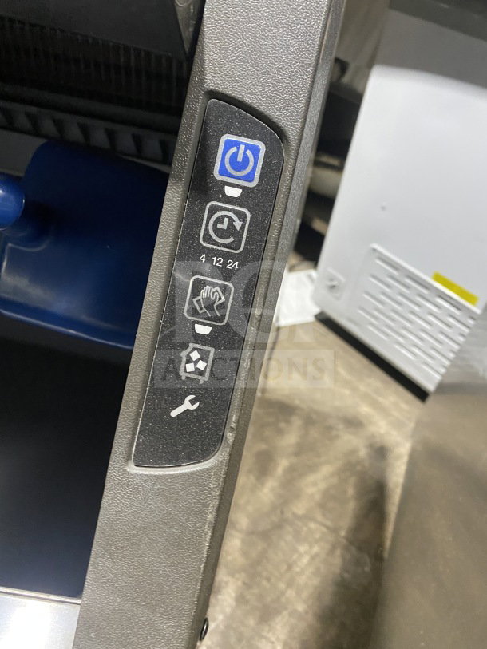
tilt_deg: -42.3
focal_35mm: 26
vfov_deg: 67.3
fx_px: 488
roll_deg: -6.1
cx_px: 244
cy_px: 324
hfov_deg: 53.1
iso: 640
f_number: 1.8
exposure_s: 1/39
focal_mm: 4.25
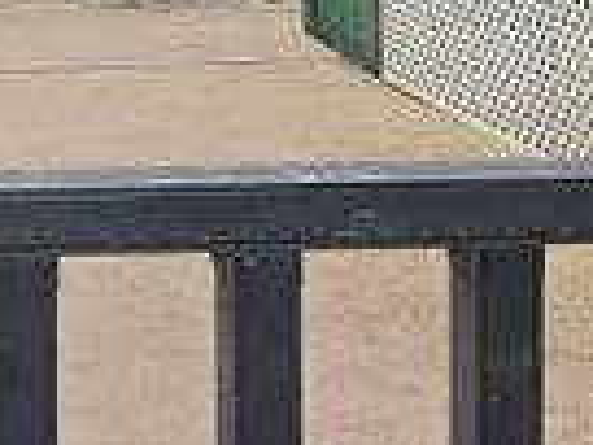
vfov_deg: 12.7
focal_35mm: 108
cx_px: -144
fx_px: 1850
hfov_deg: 17.3
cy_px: -297
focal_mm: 5.4
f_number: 1.8
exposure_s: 1/659
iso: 80
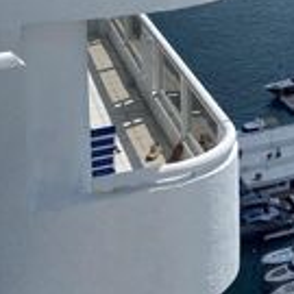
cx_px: 362
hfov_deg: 19.1
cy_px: -95
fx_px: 817
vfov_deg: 18.8
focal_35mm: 85
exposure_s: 1/6410
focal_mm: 4.25
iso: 32
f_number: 1.8
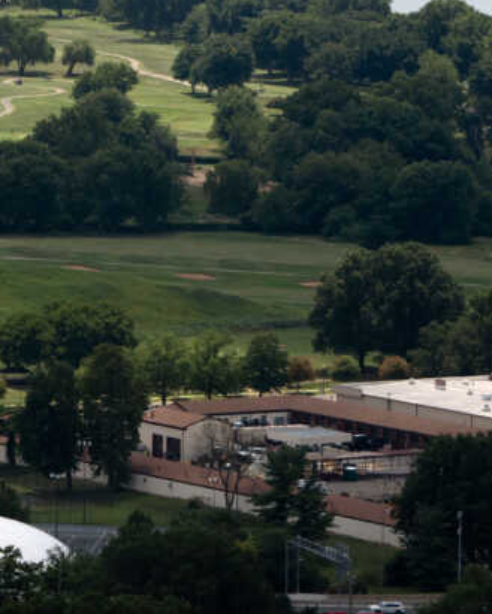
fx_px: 8170
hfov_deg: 3.4
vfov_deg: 4.3
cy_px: 77
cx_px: -670
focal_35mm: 449
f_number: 5
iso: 200
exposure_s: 1/1600
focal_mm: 123
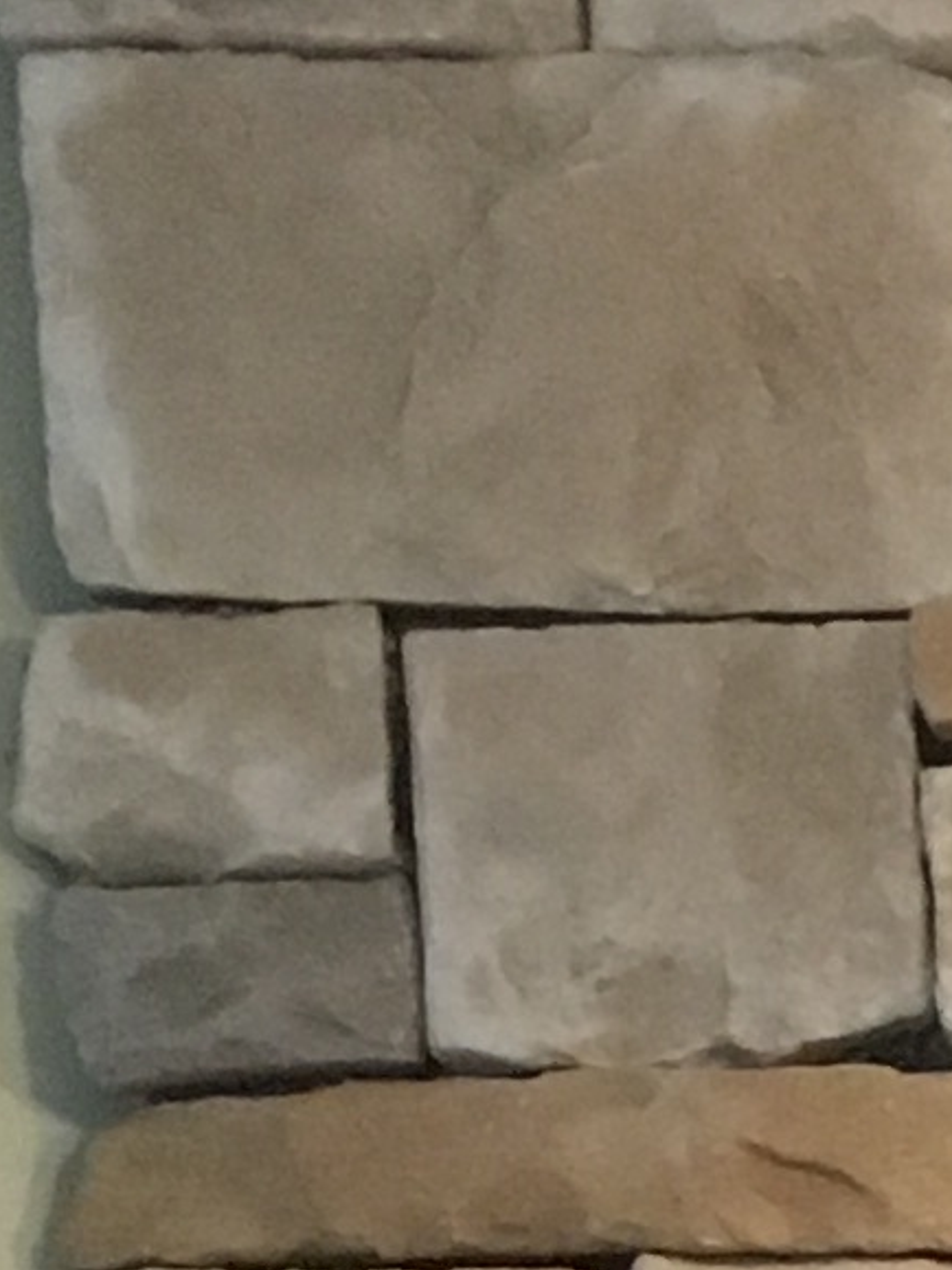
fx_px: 7410
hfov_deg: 6.7
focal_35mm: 202
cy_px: 3542
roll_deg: +1.2
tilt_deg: -6.3
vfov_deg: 8.5
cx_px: 2698
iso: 160
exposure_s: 1/30
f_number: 2.2
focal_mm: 4.15
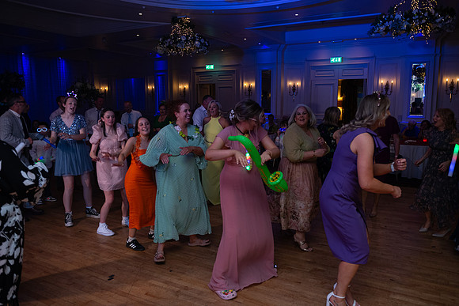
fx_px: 357
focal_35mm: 28
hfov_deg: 65.5
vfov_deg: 46.4
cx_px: 230
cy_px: 153
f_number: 3.5
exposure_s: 1/160
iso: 640
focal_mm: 28
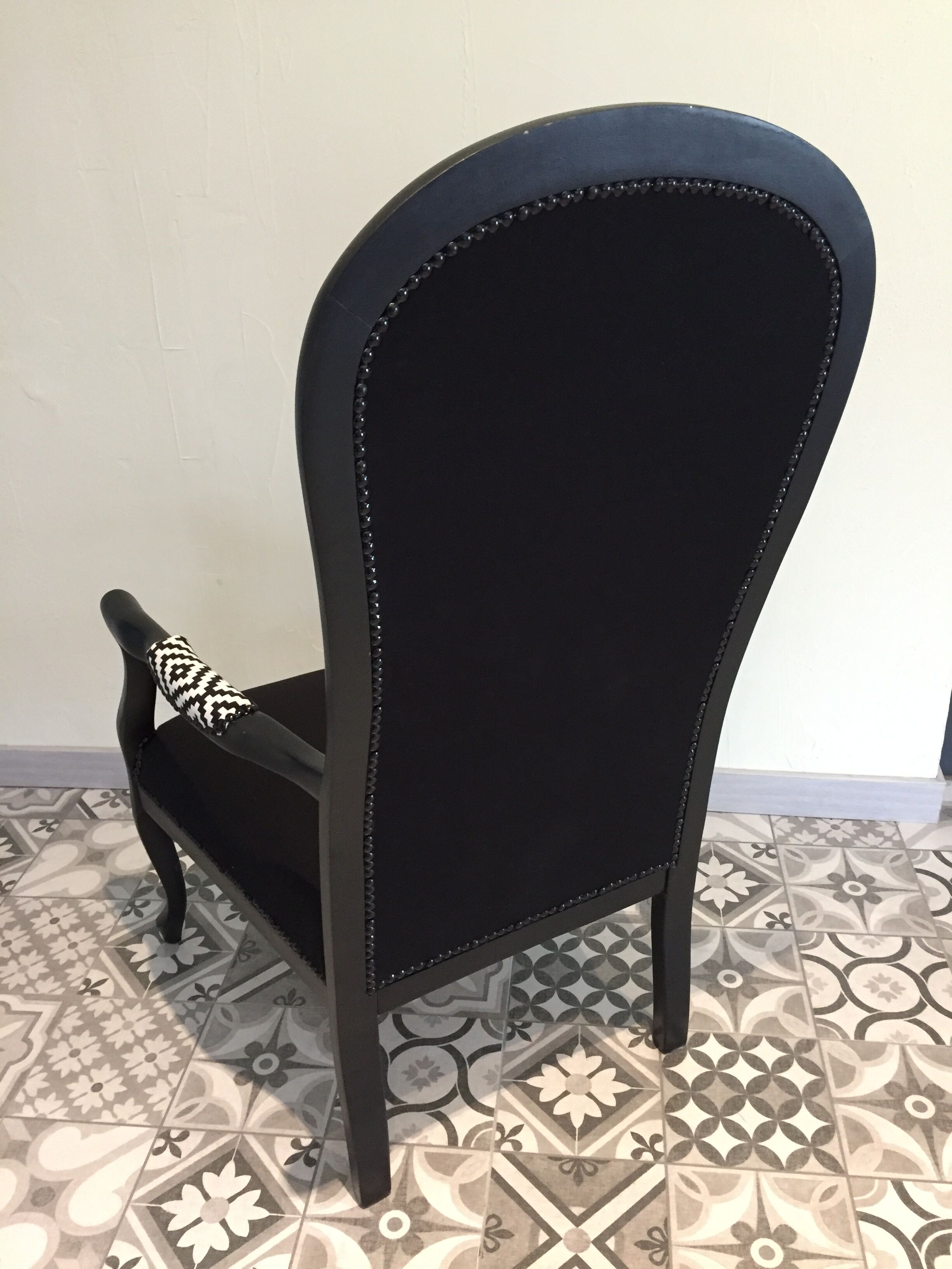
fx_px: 1063
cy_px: 634
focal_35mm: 29
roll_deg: +2.8
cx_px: 476
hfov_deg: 48.2
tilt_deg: -27.5
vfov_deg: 61.7
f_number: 2.2
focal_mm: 4.15
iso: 250
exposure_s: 1/25
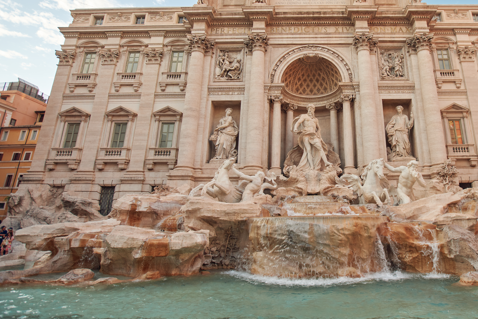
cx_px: 310
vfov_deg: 56.8
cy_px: 127
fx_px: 292
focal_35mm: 22
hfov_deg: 76.6
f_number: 4
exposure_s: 1/200
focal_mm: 16
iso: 200
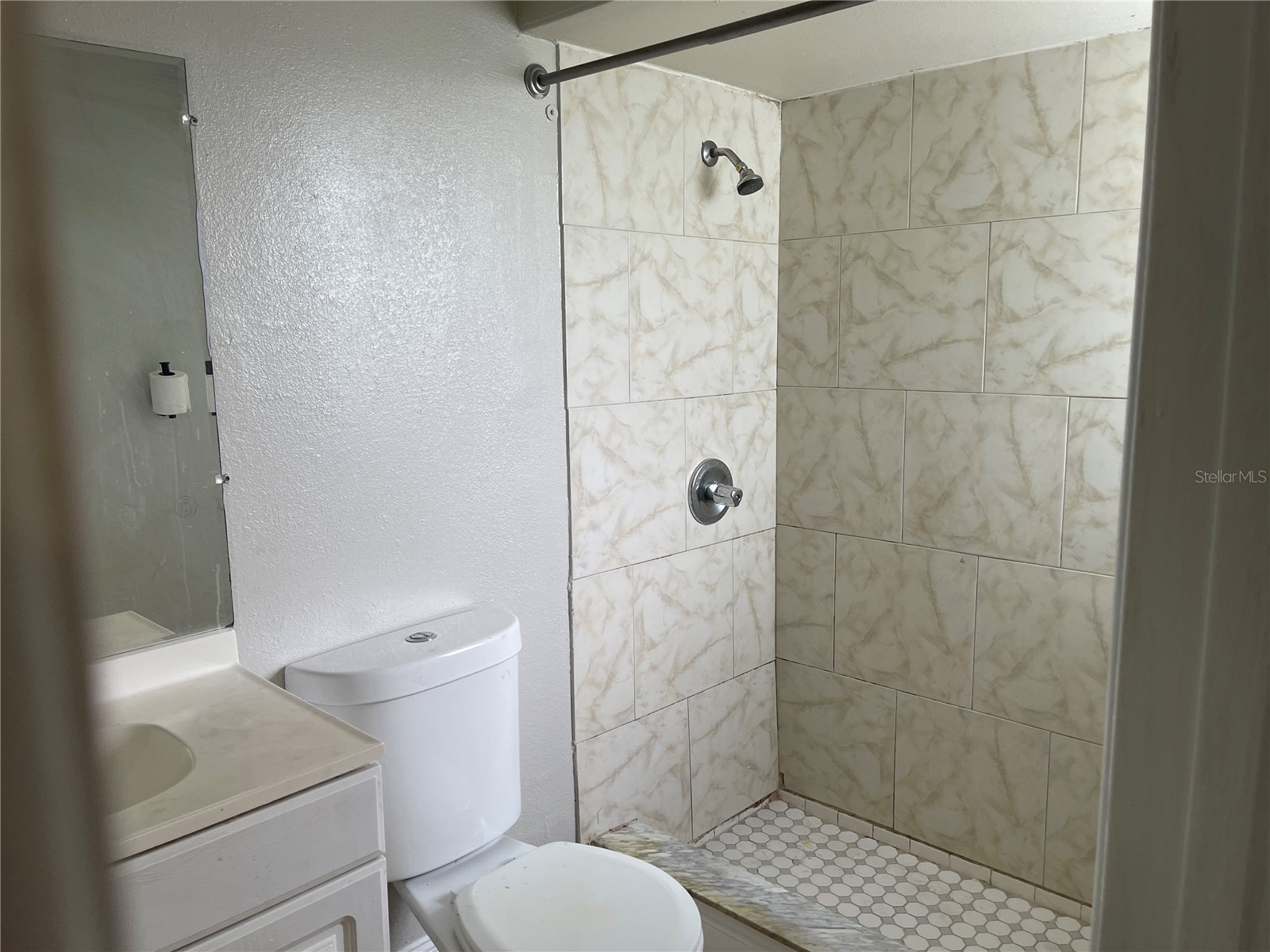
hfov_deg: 69.4
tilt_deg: -9.1
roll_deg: +1.0
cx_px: 635
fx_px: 917
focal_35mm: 25
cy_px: 476
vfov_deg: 54.9
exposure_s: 1/120
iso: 80
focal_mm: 5.1
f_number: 1.6
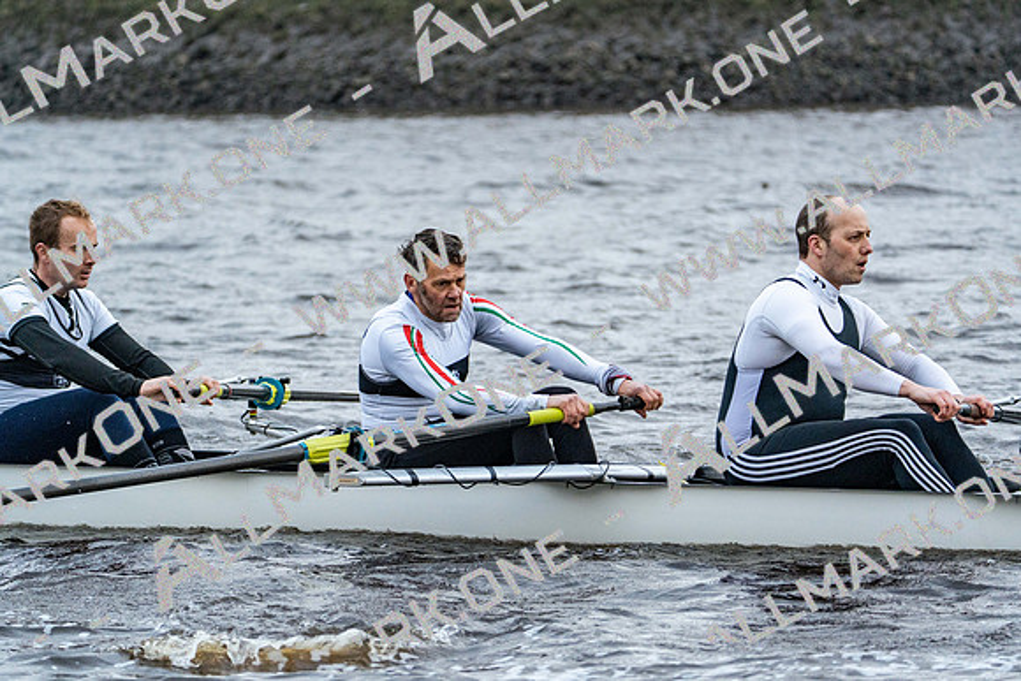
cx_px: 510
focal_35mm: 200
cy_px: 340
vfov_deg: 6.9
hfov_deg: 10.3
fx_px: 5673
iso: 4000
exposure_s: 1/1600
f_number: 5.6
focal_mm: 200
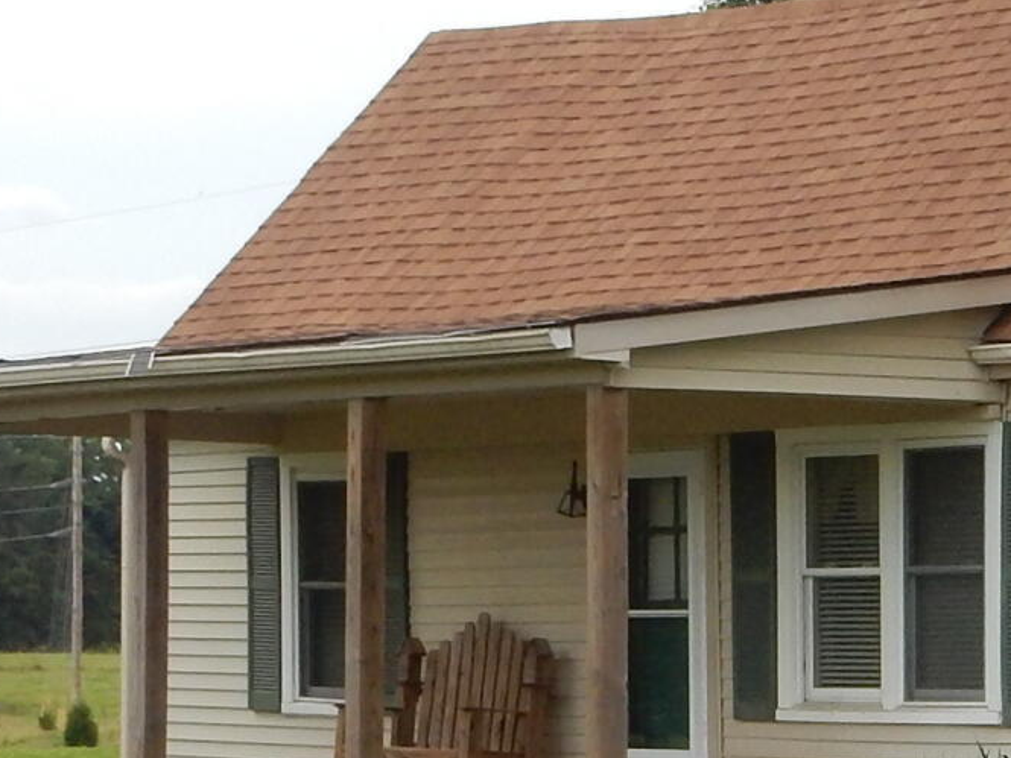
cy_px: 576
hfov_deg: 10.1
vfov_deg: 7.6
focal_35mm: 194
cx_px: 1041
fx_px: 5667
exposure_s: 1/100
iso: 180
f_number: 4.2
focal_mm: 7.6
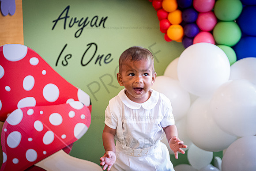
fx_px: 967
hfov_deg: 15.1
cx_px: 128
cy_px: 86
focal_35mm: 136
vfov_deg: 10.1
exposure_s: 1/60
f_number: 2.8
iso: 4000
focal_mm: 90.6
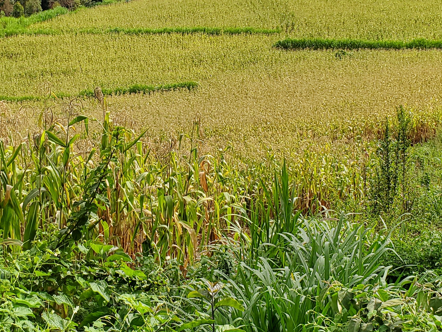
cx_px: 152
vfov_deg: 20.9
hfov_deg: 27.6
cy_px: 105
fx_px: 894
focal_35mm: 70
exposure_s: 1/1154
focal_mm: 4.3
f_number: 2.4
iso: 50
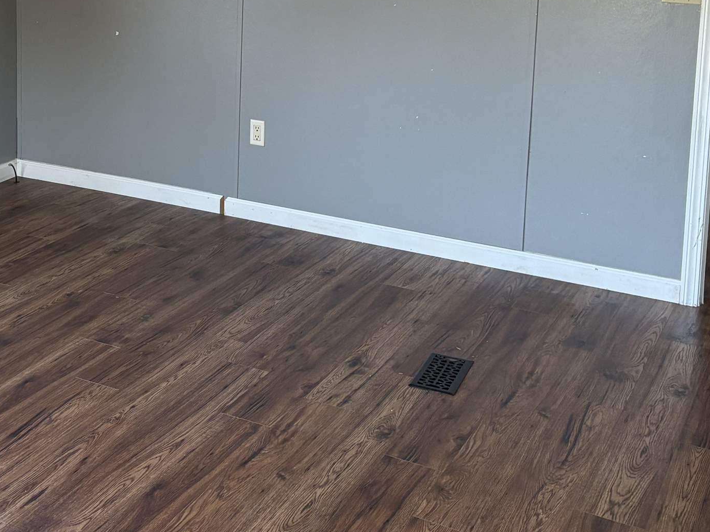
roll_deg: -0.8
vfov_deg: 24.3
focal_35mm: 58
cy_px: 18
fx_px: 1190
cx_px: 88
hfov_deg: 31.8
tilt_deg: -8.3
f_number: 1.6
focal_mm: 5.96
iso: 125
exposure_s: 1/100
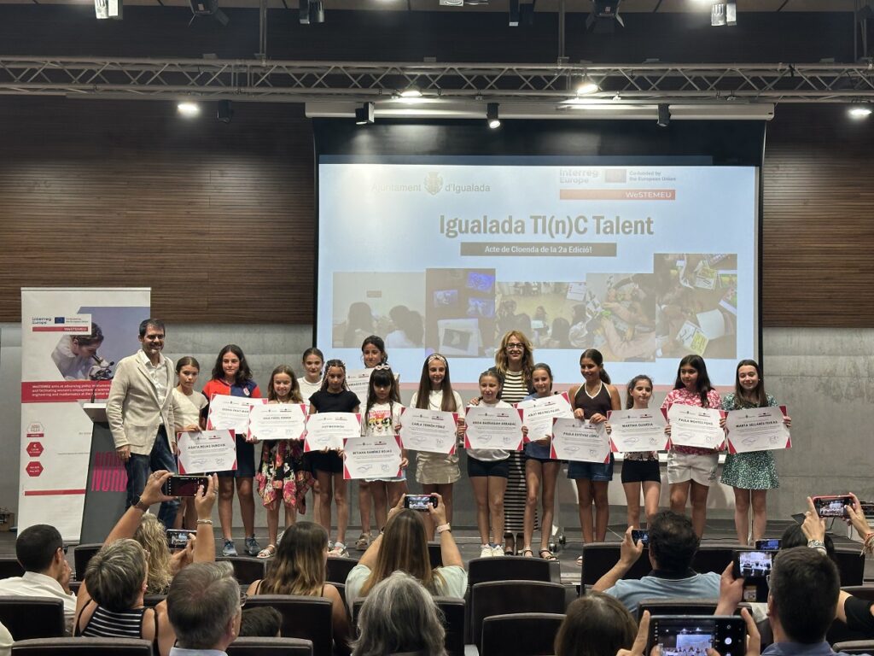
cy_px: 328
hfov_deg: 39.7
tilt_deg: +3.1
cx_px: 437
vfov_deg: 30.3
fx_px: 1212
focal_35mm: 48
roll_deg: +0.2
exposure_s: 1/100
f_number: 1.78
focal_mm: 6.86
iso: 64
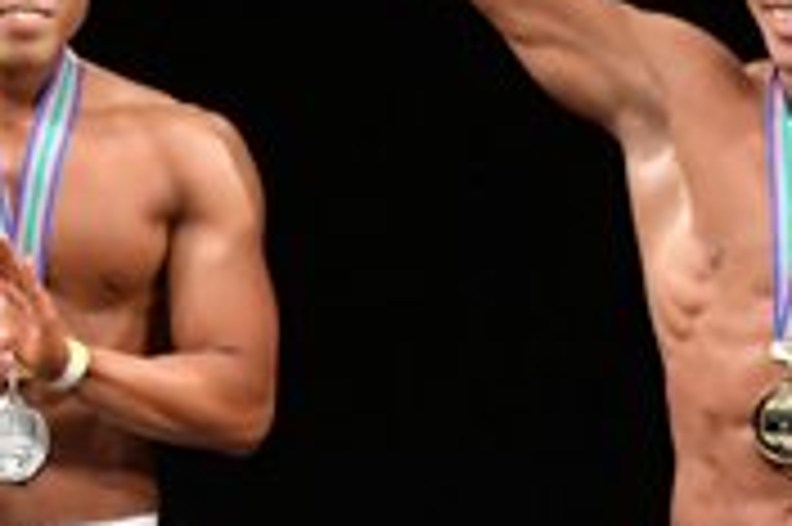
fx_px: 23276
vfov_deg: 1.3
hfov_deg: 1.9
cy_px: 602
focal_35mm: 1059
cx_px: 691
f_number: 5.6
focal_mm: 160
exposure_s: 1/400
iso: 3200
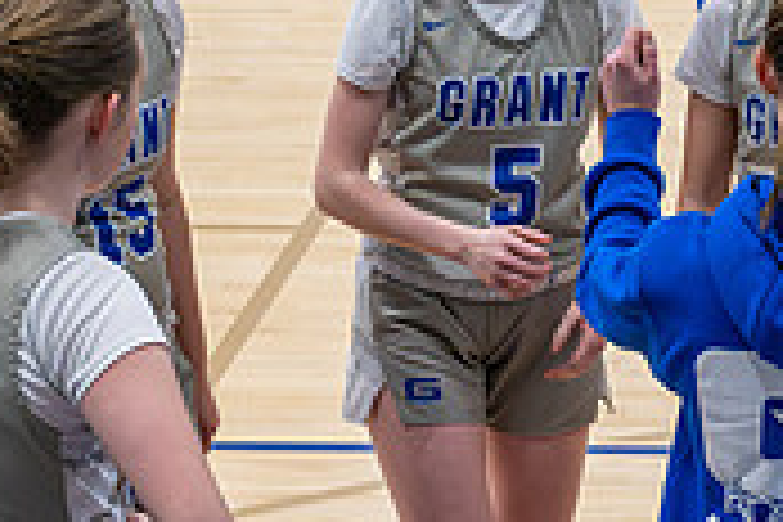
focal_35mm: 184
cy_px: 117
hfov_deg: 11.0
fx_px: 4002
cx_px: 822
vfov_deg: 7.5
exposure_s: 1/320
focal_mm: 39
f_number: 5.6
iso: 7200
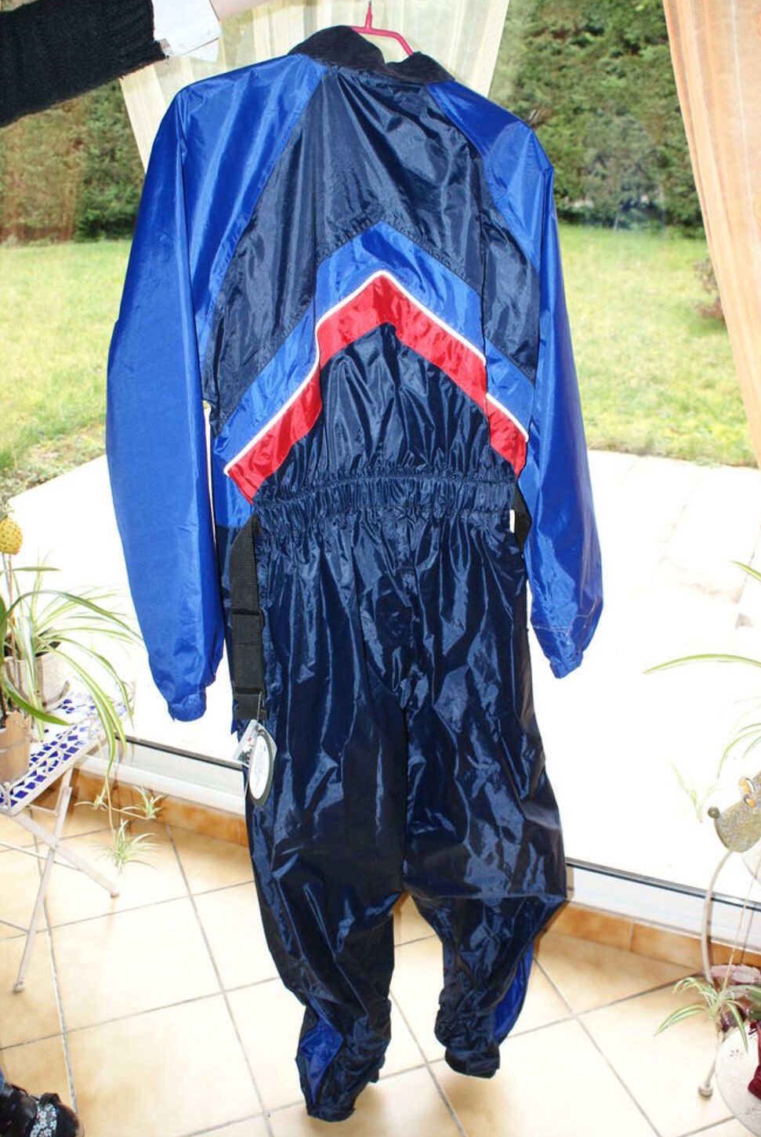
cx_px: 379
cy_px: 571
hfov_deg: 39.0
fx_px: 1075
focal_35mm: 34
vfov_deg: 55.7
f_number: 5.6
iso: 400
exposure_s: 1/60
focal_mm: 22
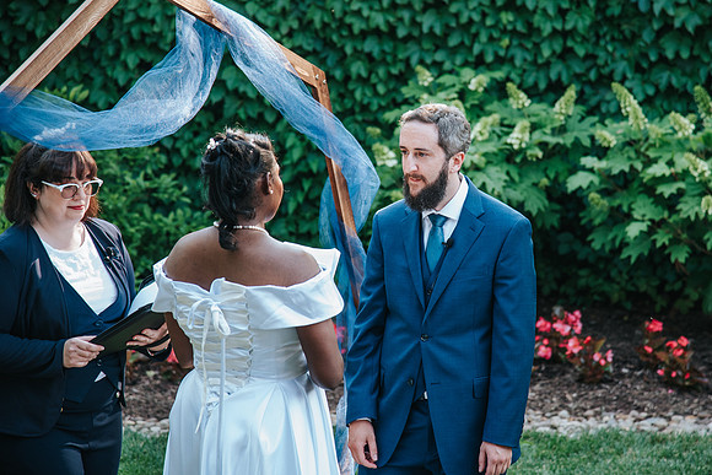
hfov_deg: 14.3
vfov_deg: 9.6
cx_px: 425
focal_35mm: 143
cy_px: 191
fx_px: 2836
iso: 800
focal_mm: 120
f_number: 4
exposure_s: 1/200
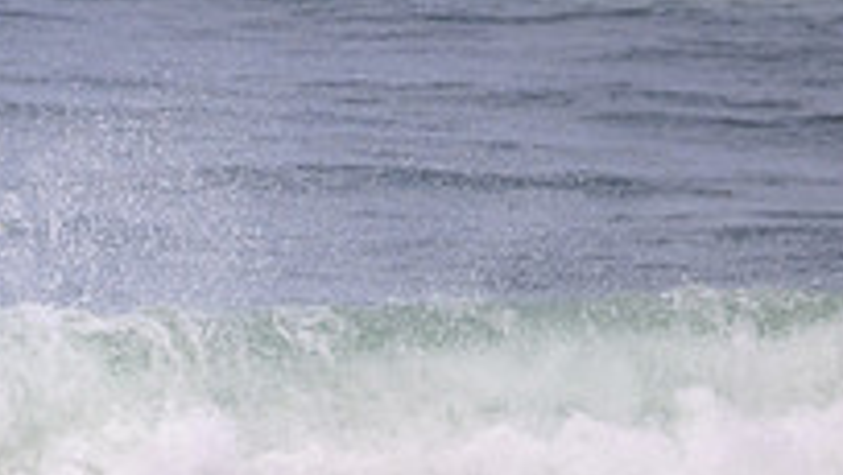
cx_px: -87
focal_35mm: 2384
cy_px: 725
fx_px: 53317
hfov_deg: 0.9
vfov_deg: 0.5
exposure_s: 1/2000
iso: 900
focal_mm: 800
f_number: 11
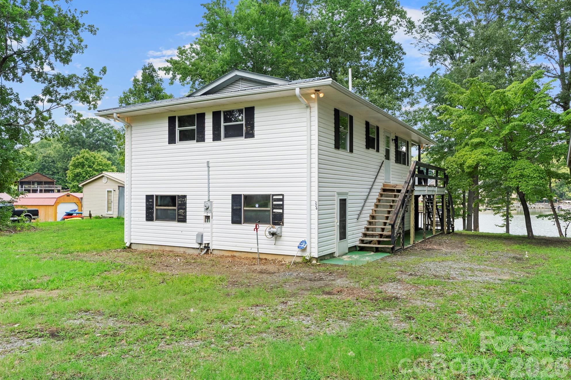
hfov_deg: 64.0
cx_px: 276
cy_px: 191
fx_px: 456
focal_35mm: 29
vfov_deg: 45.3
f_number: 9
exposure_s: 1/40
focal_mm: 18.5
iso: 250
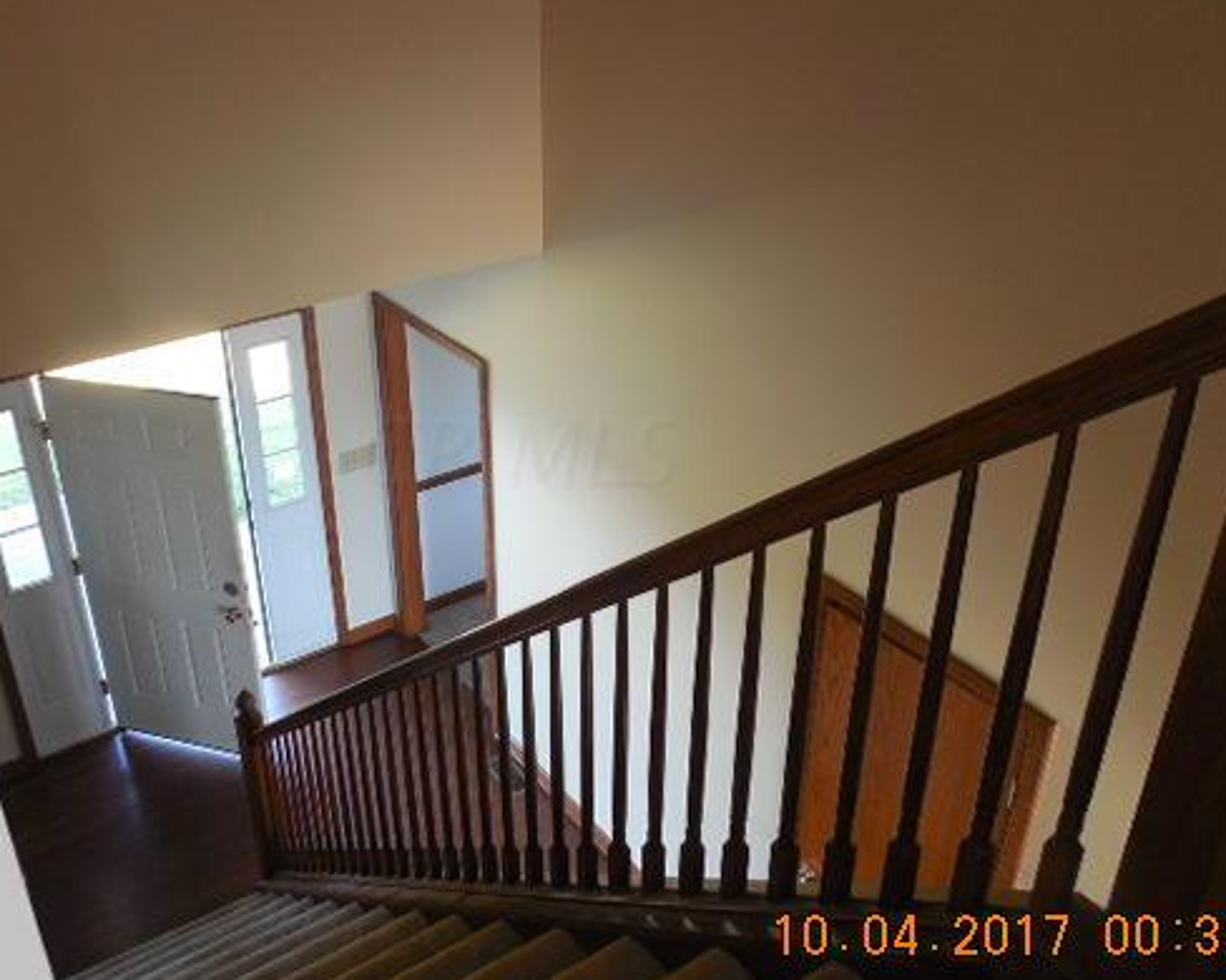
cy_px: 450
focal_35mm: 32
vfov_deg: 45.7
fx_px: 1161
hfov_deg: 55.4
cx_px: 515
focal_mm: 4.5
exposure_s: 1/30
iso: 200
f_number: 3.3
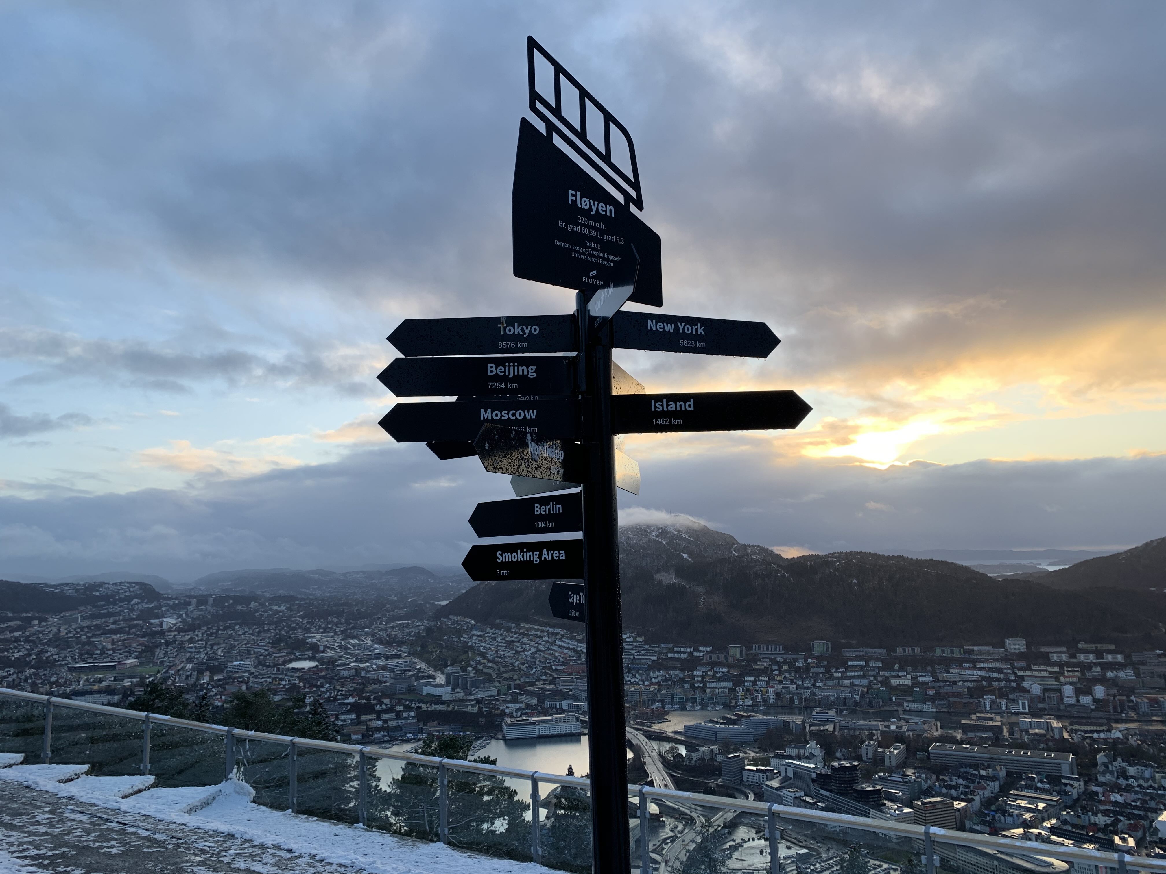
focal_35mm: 26
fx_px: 876
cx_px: 583
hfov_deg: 67.3
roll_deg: +2.0
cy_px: 437
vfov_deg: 53.1
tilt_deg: +7.6
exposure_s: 1/529
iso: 25
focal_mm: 4.25
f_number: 1.8
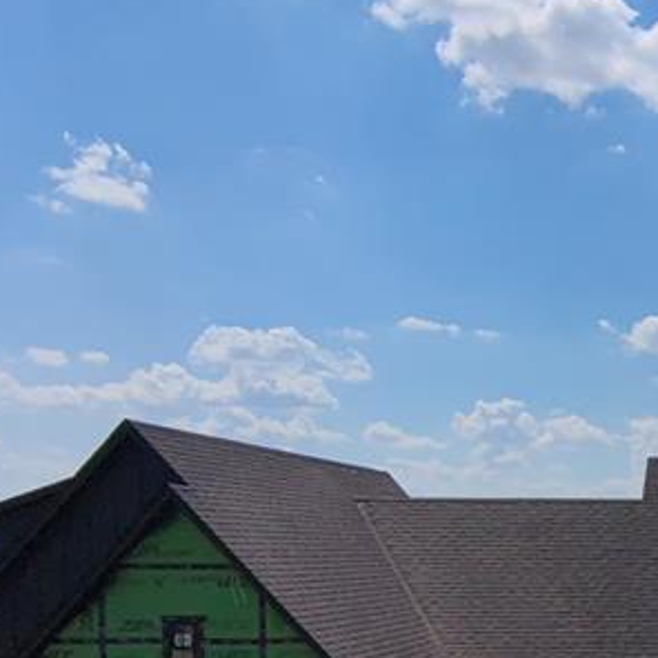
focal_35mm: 52
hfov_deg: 26.8
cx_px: 891
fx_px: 1118
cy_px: 594
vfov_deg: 31.3
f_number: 2.8
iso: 101
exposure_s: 1/2722
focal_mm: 17
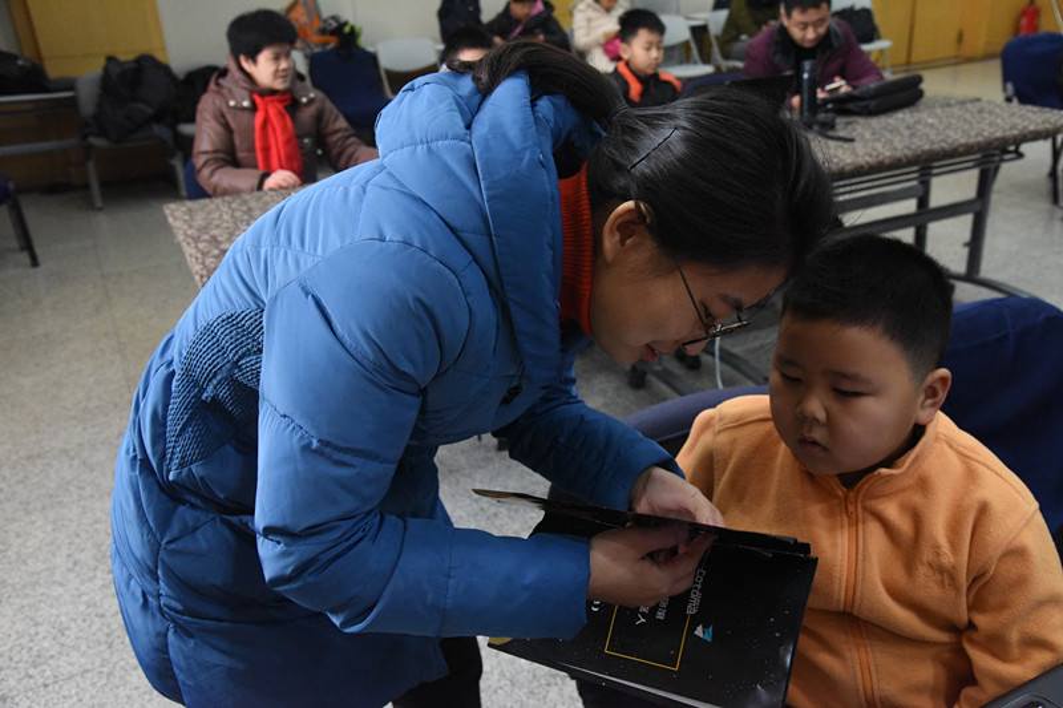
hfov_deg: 58.7
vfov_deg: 41.1
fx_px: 945
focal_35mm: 32
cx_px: 532
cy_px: 354
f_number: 6.3
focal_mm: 32
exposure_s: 1/100
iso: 6400
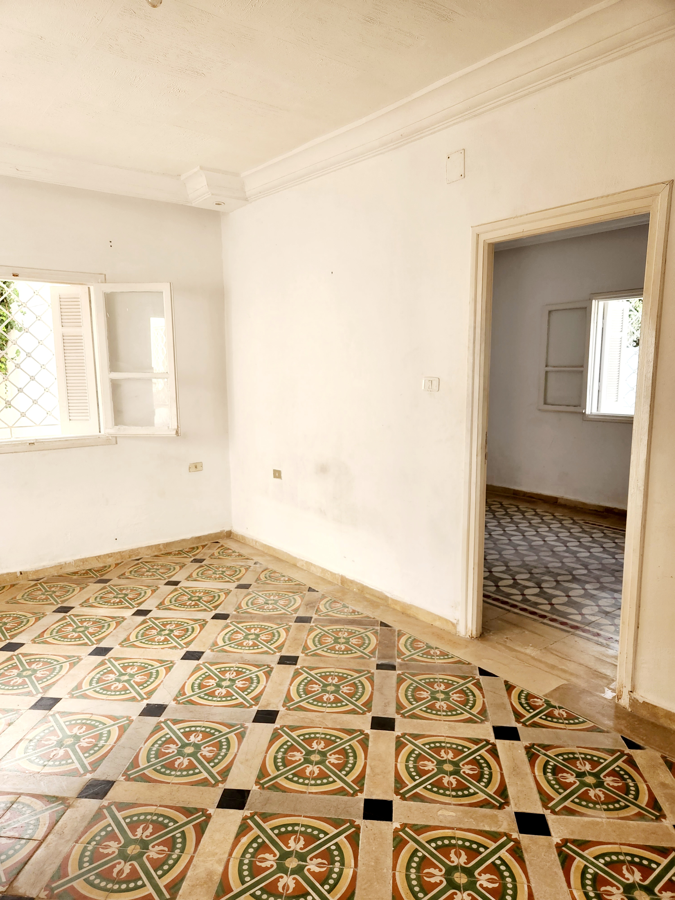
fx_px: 598
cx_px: 338
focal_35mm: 23
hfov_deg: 58.9
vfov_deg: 73.9
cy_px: 450
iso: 80
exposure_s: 1/182
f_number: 1.8
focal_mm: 5.4
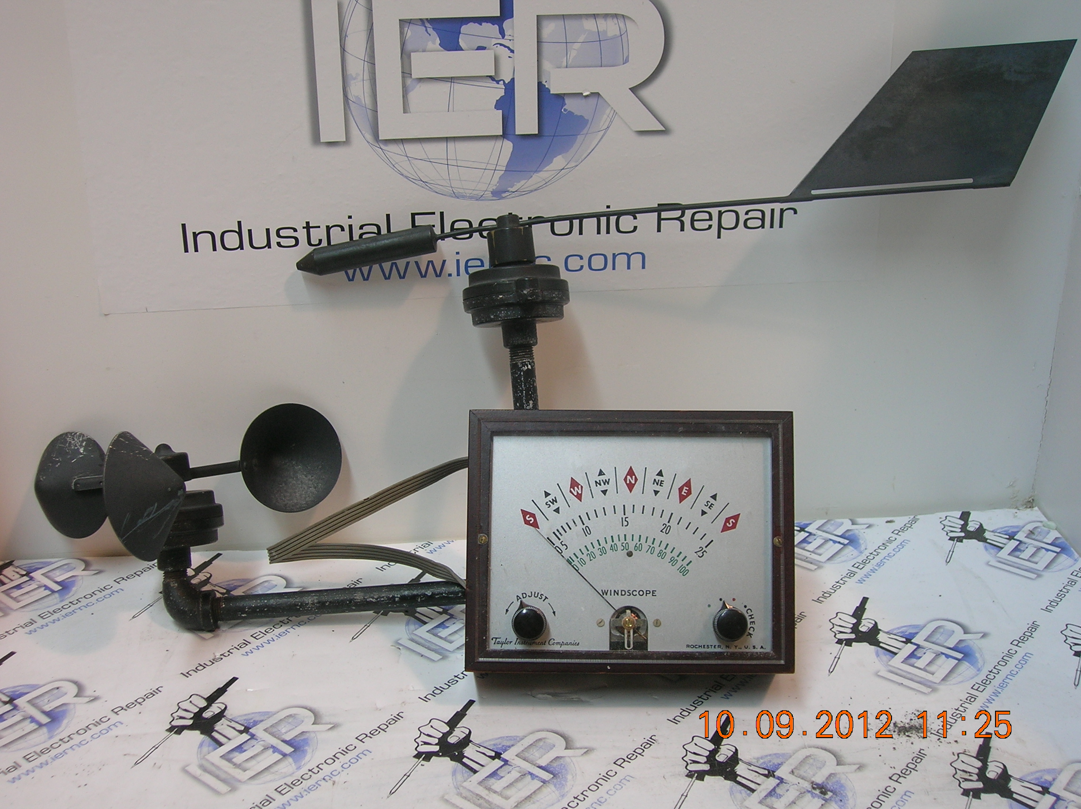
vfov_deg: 34.3
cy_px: 404
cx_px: 540
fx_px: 1310
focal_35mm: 42
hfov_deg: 44.8
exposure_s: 1/4.1
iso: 53
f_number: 3.1
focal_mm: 7
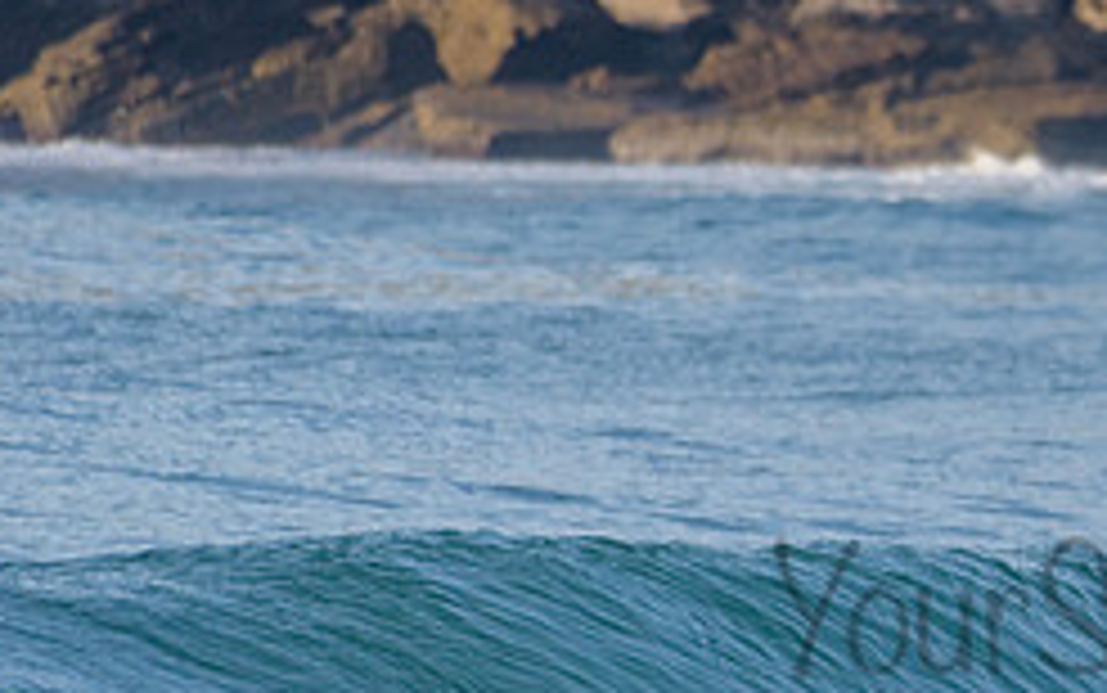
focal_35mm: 1476
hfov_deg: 1.4
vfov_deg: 0.9
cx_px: 1522
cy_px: 494
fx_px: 44550
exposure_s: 1/2000
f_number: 5.6
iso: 500
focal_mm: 500
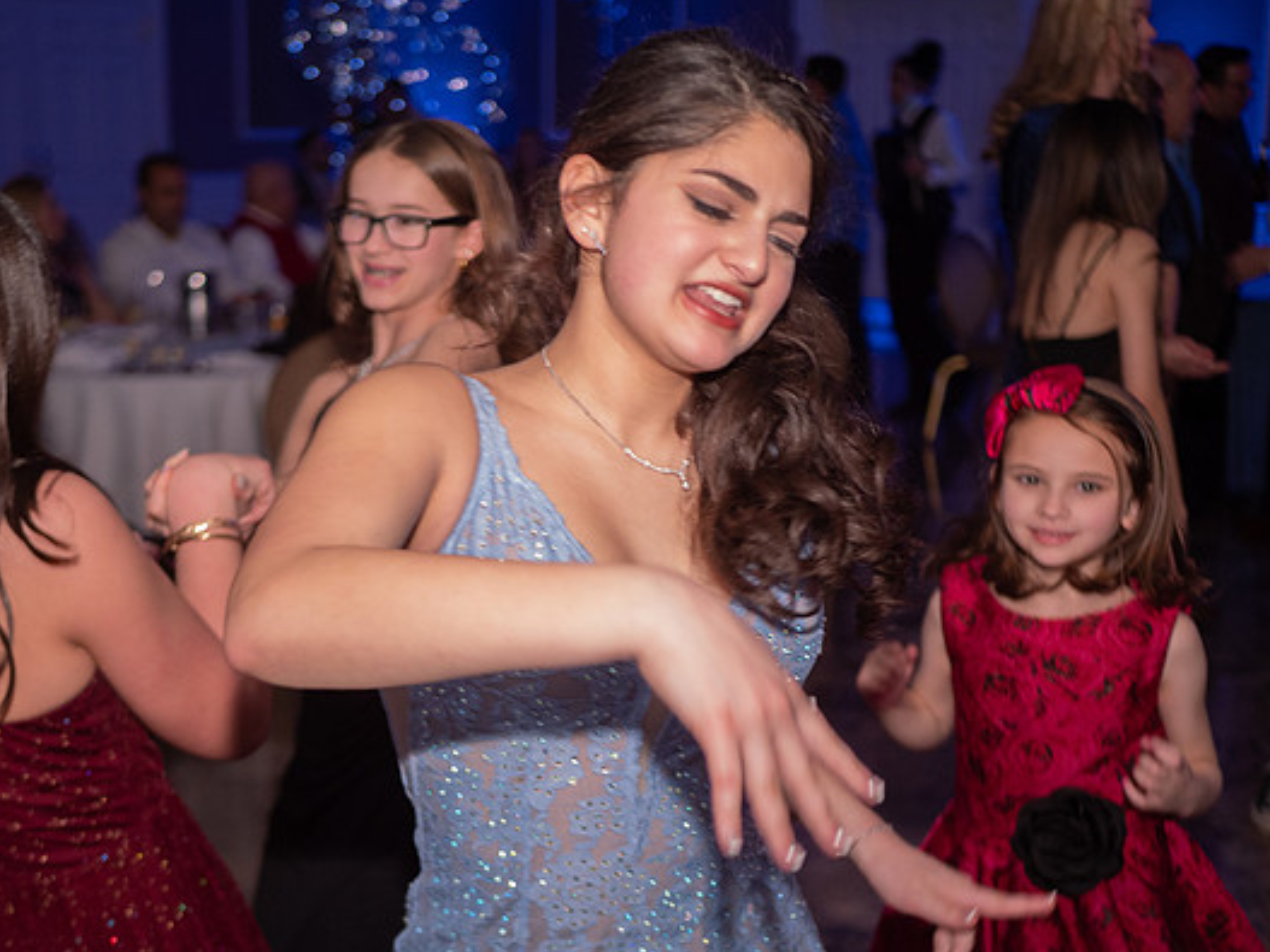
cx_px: 581
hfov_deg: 34.9
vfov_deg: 26.5
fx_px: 2017
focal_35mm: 55
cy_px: 512
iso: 800
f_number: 1.7
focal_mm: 25
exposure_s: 1/160
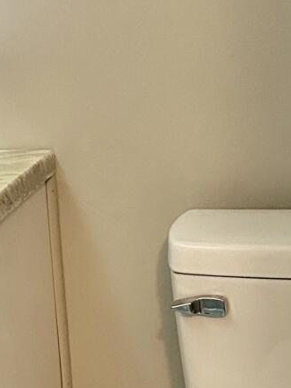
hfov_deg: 12.6
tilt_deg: -17.3
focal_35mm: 118
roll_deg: +4.1
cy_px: 315
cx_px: 113
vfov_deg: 16.6
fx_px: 1322
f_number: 1.5
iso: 500
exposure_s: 1/60
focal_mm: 5.7
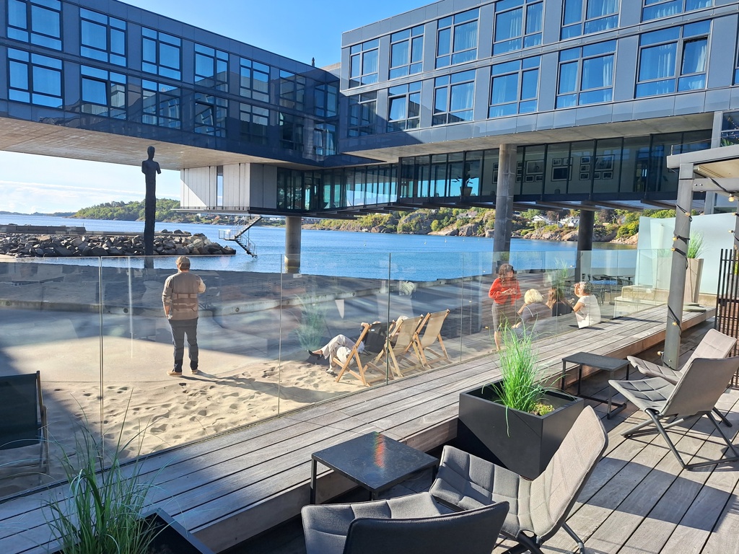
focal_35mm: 23
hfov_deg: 73.9
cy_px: 277
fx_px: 491
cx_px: 370
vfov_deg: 58.9
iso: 40
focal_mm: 5.54
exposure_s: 1/1458
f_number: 1.8
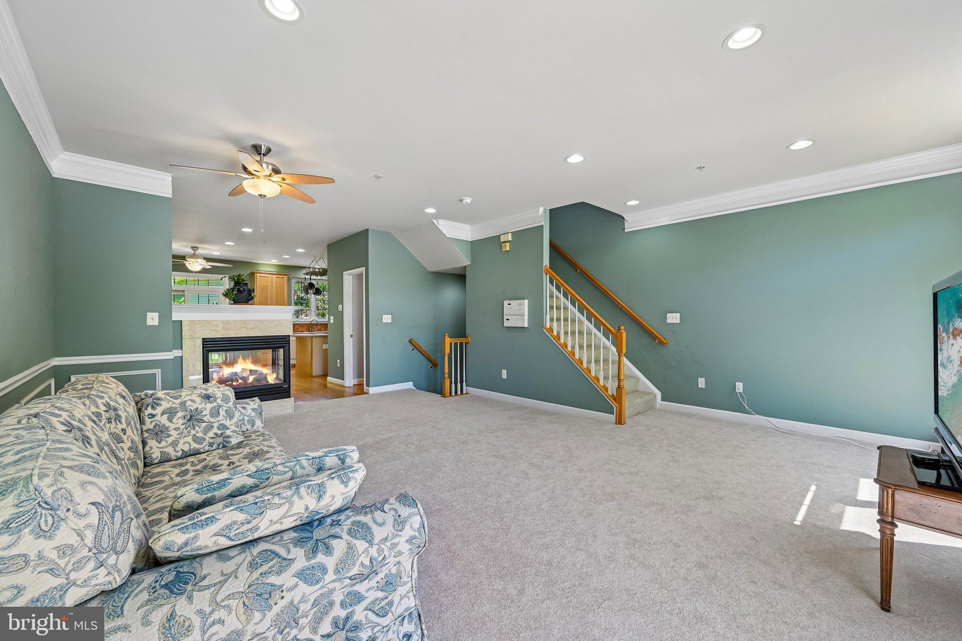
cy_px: 320
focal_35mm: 14
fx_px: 374
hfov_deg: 104.3
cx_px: 481
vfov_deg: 81.2
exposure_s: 1/15
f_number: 8
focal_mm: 14
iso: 125
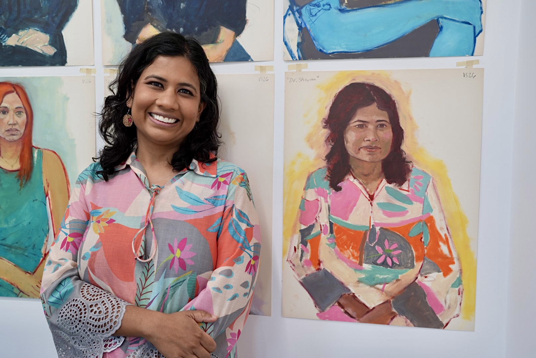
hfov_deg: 54.4
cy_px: 179
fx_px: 521
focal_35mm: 35
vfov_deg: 37.9
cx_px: 268
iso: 200
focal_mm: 35
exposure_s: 1/40
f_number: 4
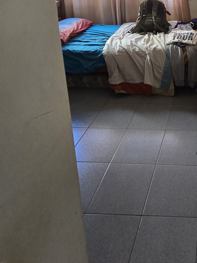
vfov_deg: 49.2
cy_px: -5
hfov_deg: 40.8
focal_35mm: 29
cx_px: 206
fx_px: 220
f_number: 2.2
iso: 160
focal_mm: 2.2
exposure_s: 1/50
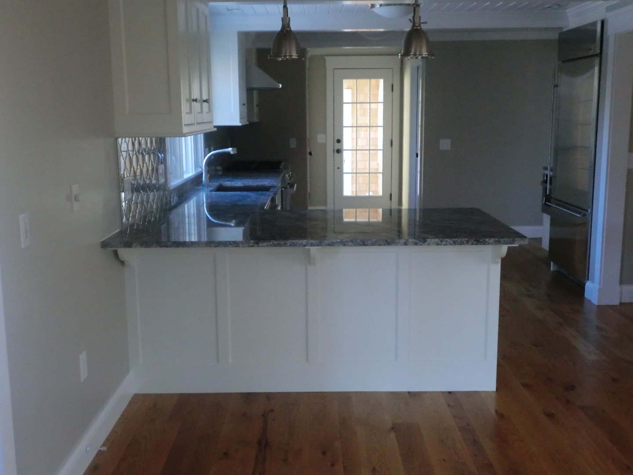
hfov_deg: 49.0
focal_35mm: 38
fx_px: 695
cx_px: 316
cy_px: 238
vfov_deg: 37.7
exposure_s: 1/60
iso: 320
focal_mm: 6.9
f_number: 3.9
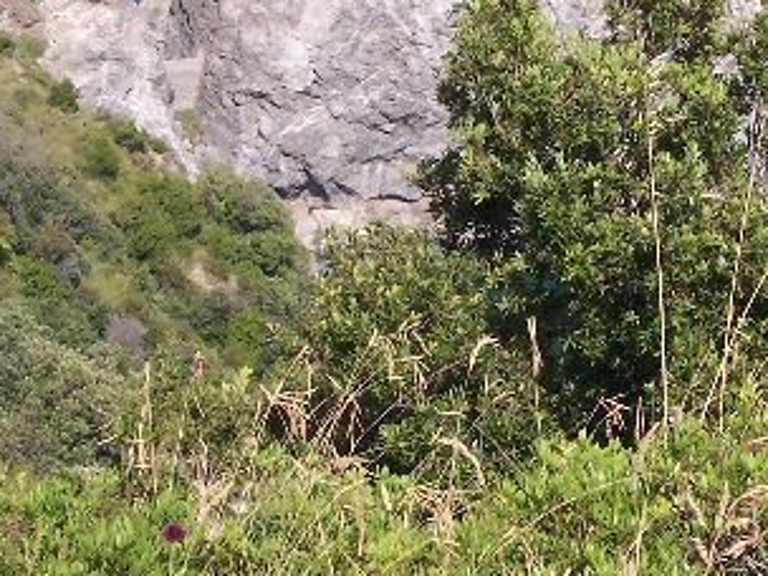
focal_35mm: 200
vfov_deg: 7.4
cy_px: -68
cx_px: 528
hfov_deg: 9.9
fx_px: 4437
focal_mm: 16
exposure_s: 1/350
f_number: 6.7
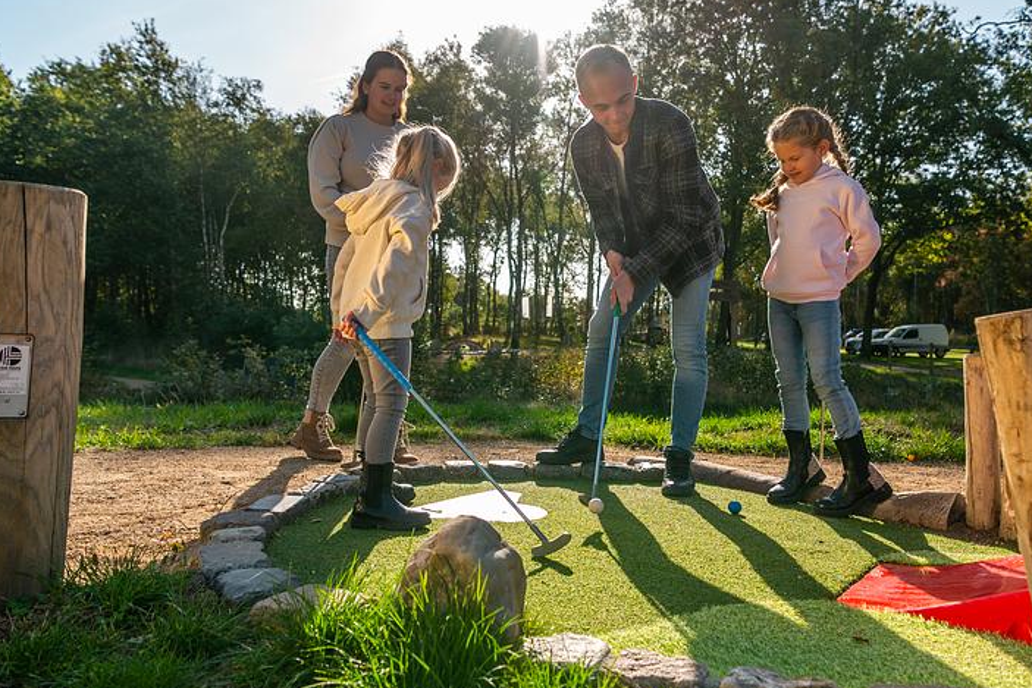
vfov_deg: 46.4
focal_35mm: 28
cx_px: 555
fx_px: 803
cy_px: 326
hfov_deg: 65.4
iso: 320
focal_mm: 24
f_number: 5
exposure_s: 1/1600
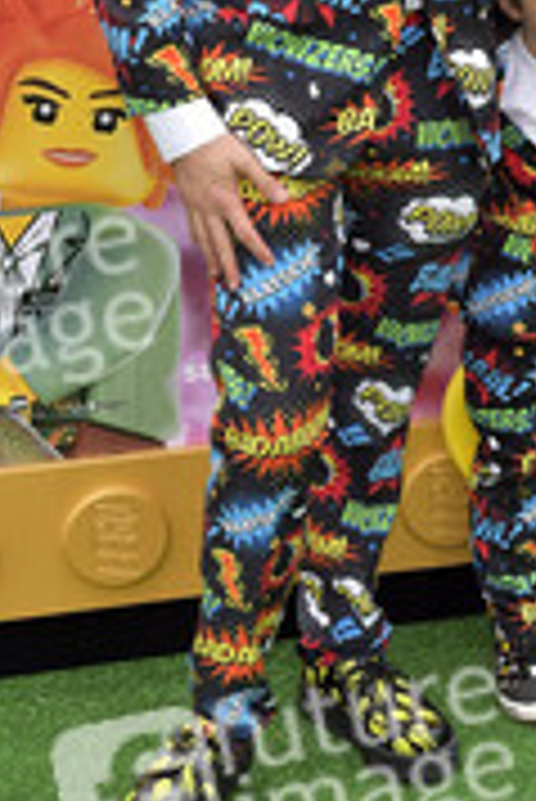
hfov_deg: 13.8
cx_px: 417
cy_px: 99
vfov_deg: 20.2
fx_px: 2207
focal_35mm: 99
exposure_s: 1/320
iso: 400
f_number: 6.3
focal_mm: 44
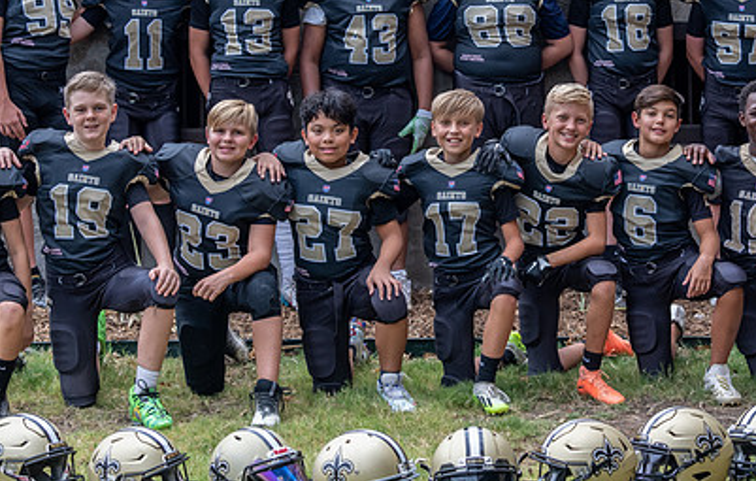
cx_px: 493
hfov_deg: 17.3
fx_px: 2485
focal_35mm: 120
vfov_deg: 11.0
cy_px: 130
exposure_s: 1/320
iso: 1000
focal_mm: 70
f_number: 4
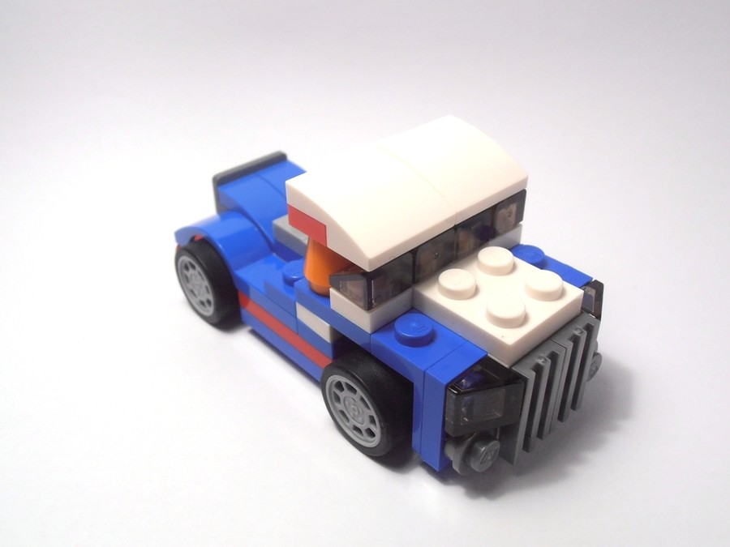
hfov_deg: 50.1
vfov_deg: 38.7
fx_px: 780
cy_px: 274
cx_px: 365
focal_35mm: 37
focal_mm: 6.61
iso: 80
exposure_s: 1/100
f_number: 3.9
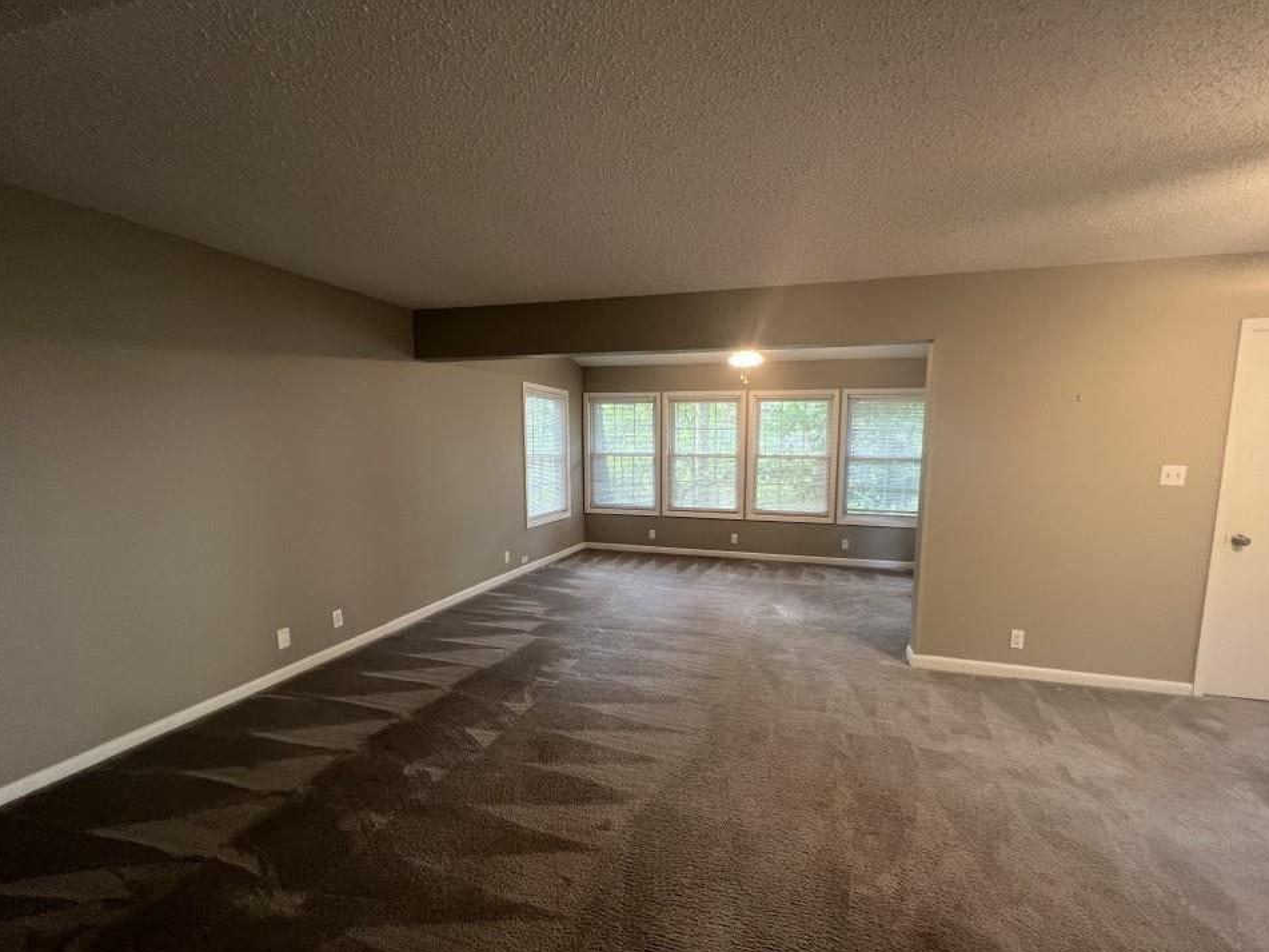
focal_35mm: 14
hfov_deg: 101.9
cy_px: 510
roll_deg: -0.4
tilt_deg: -8.2
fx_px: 513
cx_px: 677
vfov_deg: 85.5
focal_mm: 1.57
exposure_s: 1/60
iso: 200
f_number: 1.8
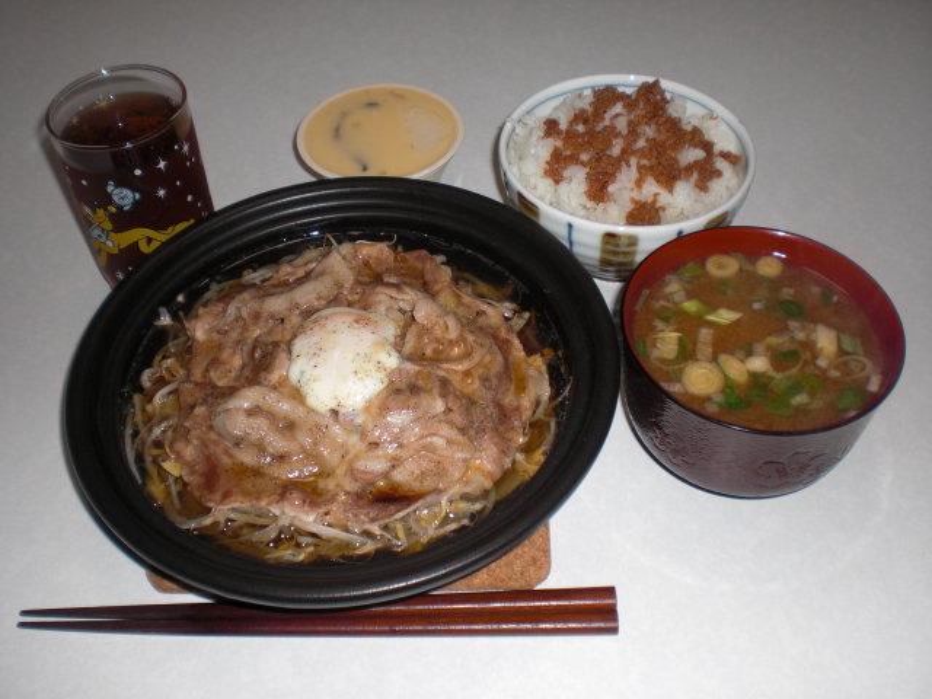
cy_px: 350
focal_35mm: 38
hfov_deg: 49.0
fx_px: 1023
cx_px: 466
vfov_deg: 37.7
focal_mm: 6.3
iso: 64
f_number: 3.1
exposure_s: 1/60
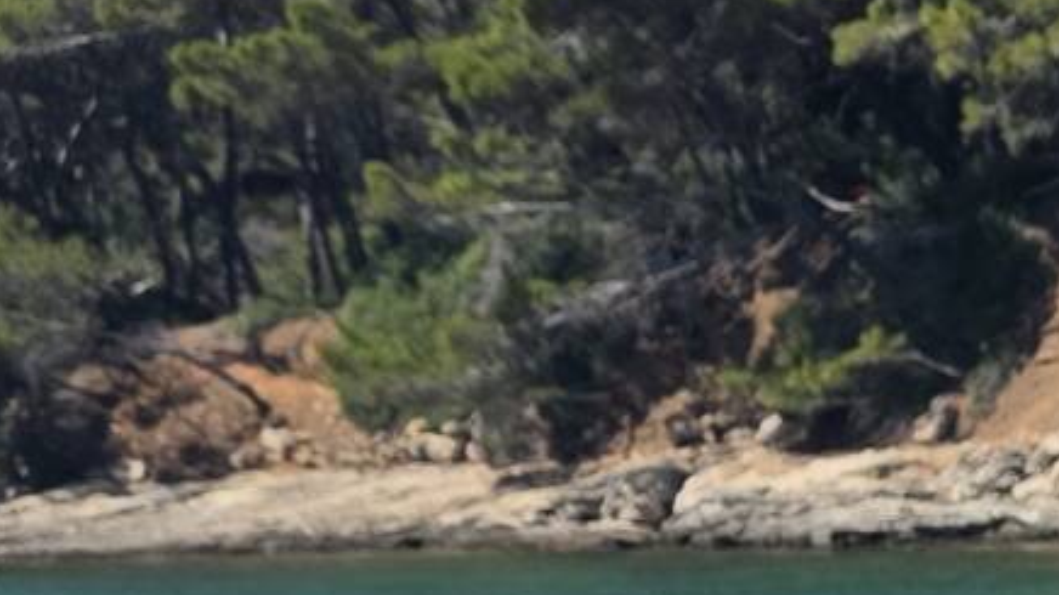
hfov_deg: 12.1
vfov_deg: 7.5
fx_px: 4127
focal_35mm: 147
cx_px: 2434
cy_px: 1639
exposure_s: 1/7333
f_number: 1.7
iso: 80
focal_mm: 6.3
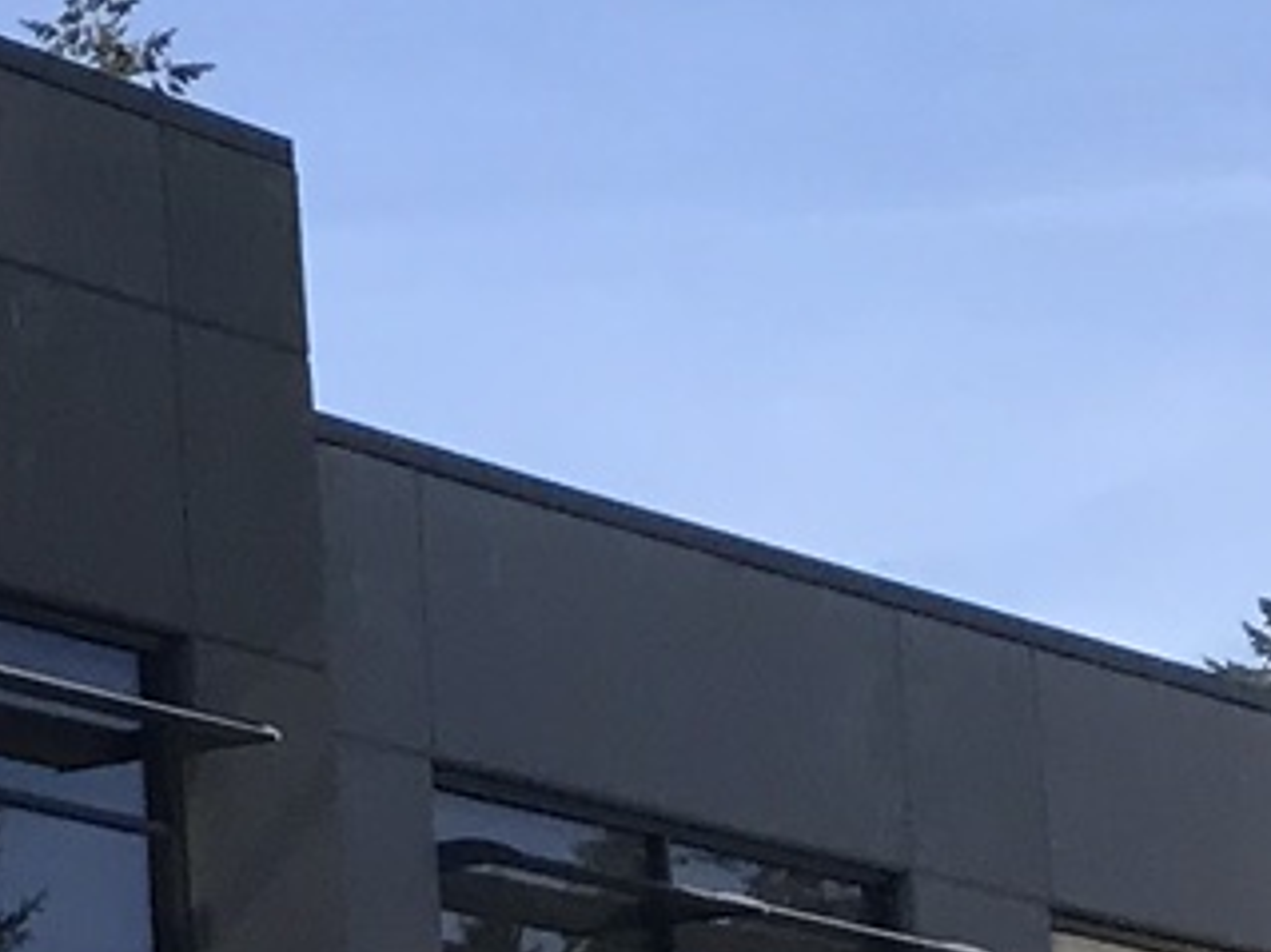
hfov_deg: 9.0
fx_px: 6607
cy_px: 1036
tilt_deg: +9.5
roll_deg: +1.3
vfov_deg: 8.2
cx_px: -2518
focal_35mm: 180
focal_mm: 3.99
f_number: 1.8
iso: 20
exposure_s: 1/2591
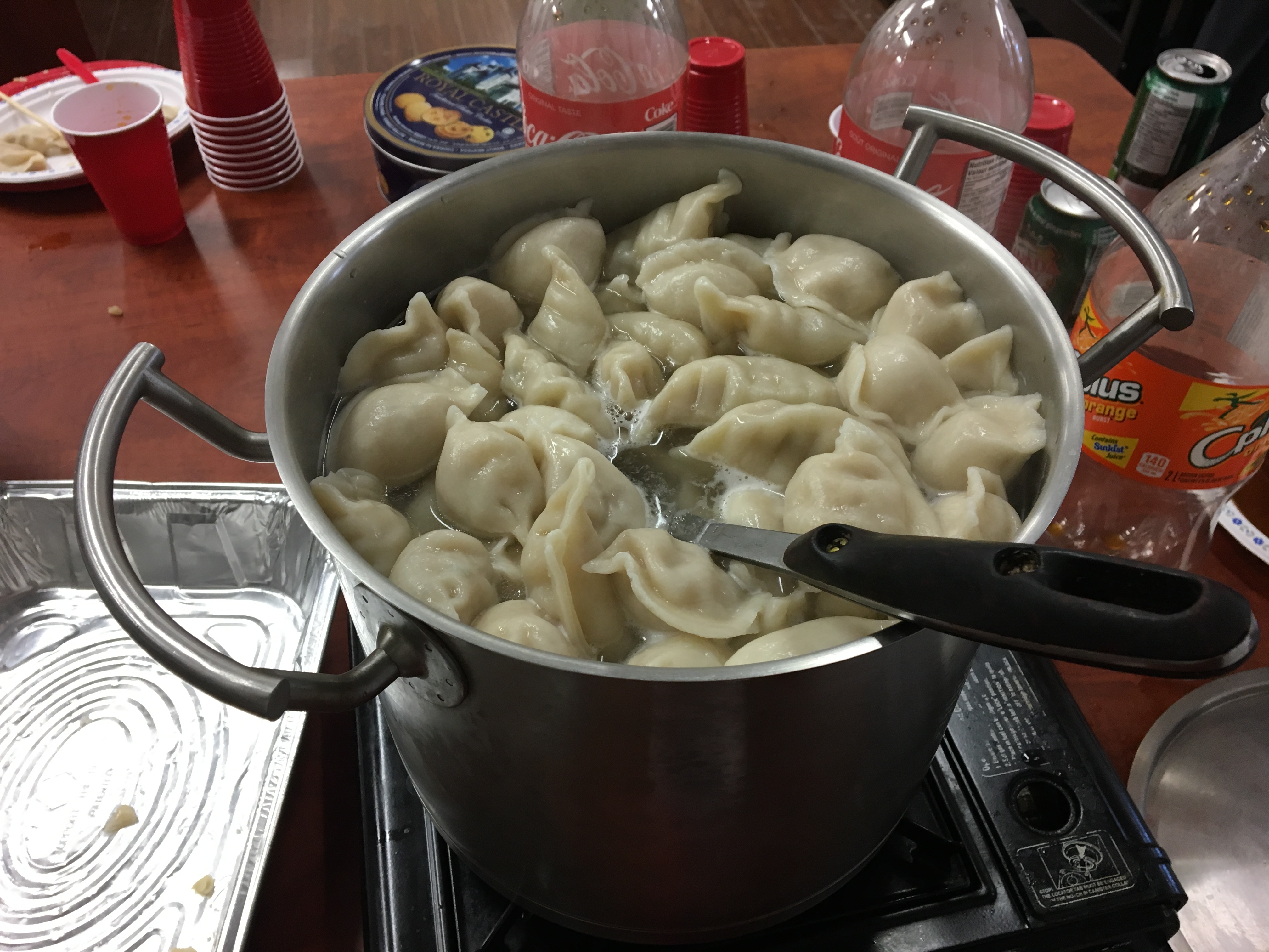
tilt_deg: -46.5
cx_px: 634
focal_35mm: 29
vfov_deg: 48.2
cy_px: 476
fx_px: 1063
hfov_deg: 61.7
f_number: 2.2
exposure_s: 1/30
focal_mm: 4.15
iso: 80
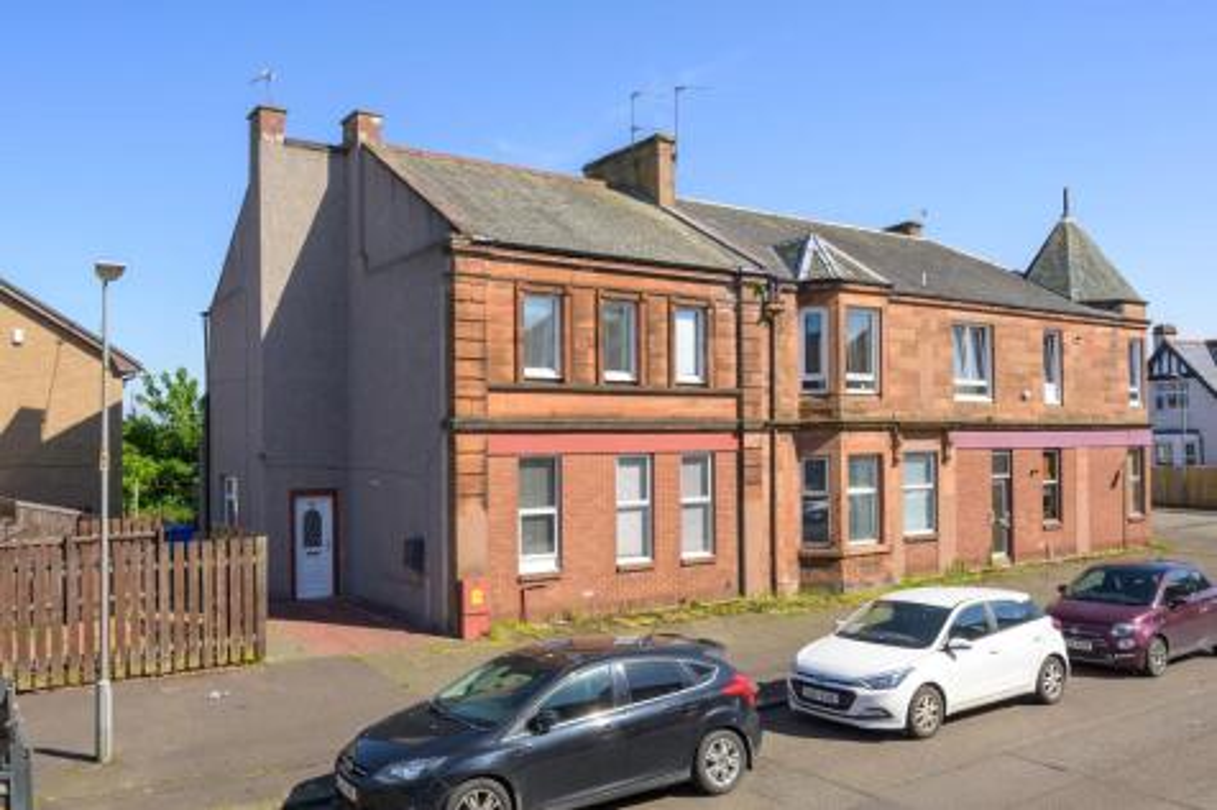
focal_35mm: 24
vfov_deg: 53.1
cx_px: 608
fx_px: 811
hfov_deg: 73.8
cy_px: 405
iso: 100
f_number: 8
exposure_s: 1/200
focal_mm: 24
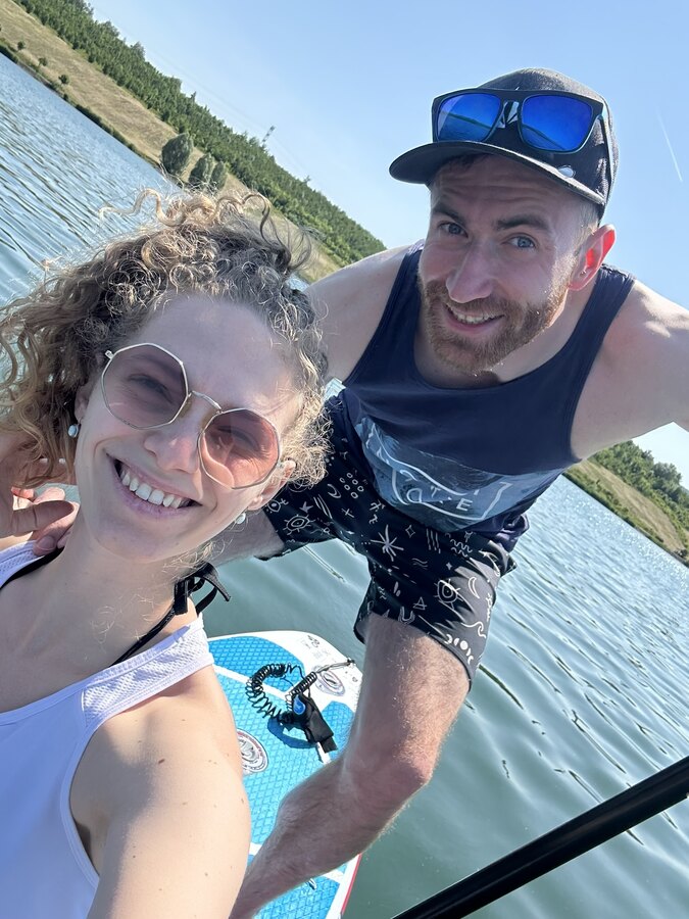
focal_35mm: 30
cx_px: 344
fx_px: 796
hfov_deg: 46.8
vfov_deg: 60.0
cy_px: 460
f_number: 1.9
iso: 25
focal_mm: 2.69
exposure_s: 1/569
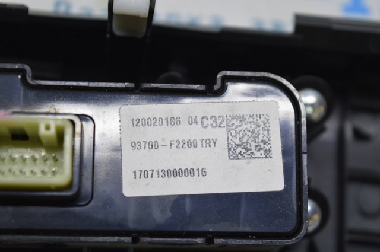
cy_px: 126
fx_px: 870
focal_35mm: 82
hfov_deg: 24.6
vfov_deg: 16.5
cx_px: 190
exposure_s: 1/50
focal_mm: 55
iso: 400
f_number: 5.6
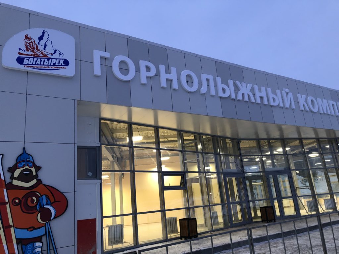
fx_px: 274
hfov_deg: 63.4
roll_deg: +6.1
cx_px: 170
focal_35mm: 28
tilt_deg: +16.7
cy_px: 127
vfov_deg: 49.7
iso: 64
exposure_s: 1/17
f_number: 1.8
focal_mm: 3.99
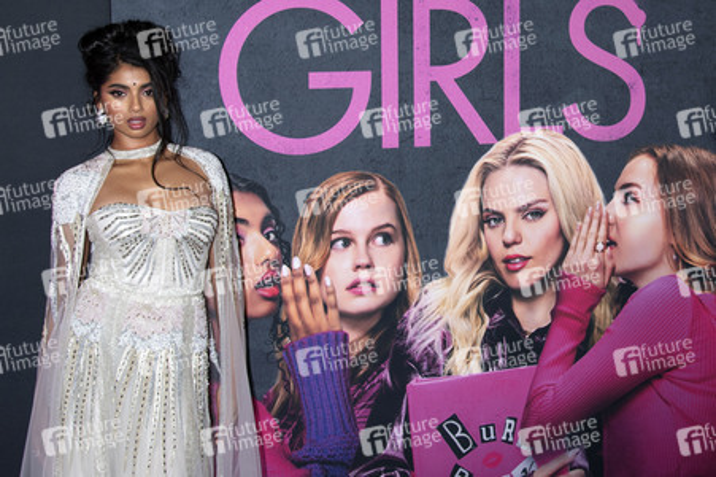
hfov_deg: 58.8
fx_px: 636
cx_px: 358
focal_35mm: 32
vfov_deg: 41.1
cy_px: 238
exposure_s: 1/200
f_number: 5.6
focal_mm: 32
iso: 400
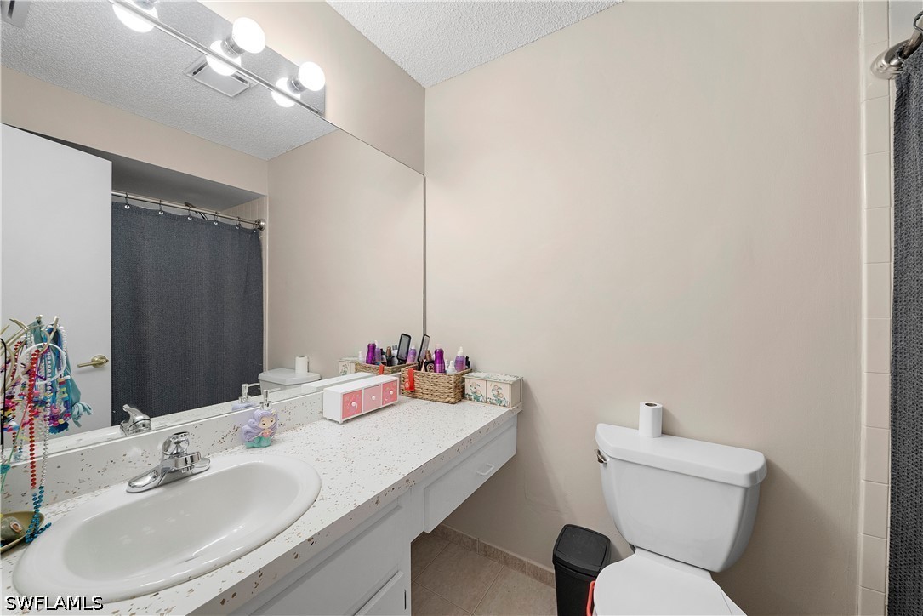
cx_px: 462
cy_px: 308
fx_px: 308
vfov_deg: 90.0
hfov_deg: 112.6
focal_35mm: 12
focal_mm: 12
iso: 2000
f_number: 11
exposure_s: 1/6
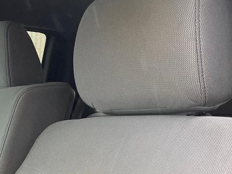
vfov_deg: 18.8
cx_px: -24
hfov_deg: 24.5
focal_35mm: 74
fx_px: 496
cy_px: 208
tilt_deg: -10.5
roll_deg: -1.9
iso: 125
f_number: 1.6
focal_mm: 4.2
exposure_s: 1/121
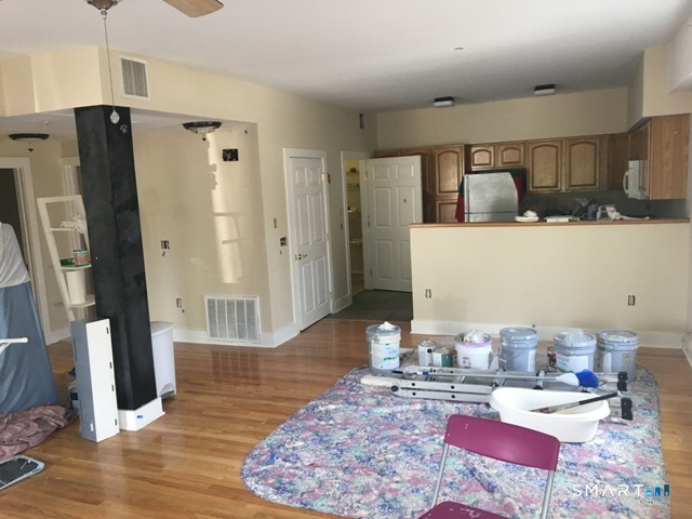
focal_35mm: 29
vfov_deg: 48.2
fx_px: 580
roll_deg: +1.6
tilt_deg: -8.3
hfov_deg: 61.7
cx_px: 346
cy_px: 260
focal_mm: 4.15
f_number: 2.2
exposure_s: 1/30
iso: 80
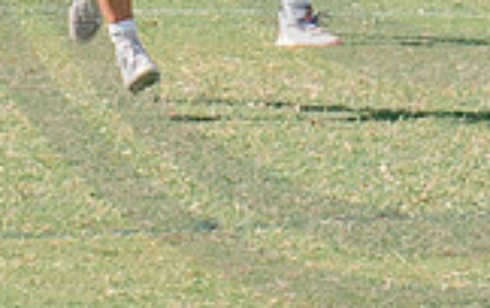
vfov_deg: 1.6
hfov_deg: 2.6
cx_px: 972
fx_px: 10813
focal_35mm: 808
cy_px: -152
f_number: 5.6
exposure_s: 1/1000
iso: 250
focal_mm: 70
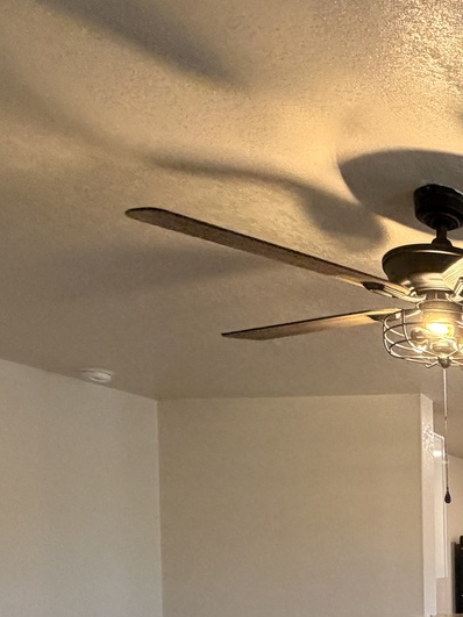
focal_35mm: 38
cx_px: 663
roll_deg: +0.7
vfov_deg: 44.4
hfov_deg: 27.9
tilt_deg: -1.3
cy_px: 561
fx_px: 678
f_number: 2.2
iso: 320
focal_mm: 2.22
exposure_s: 1/60
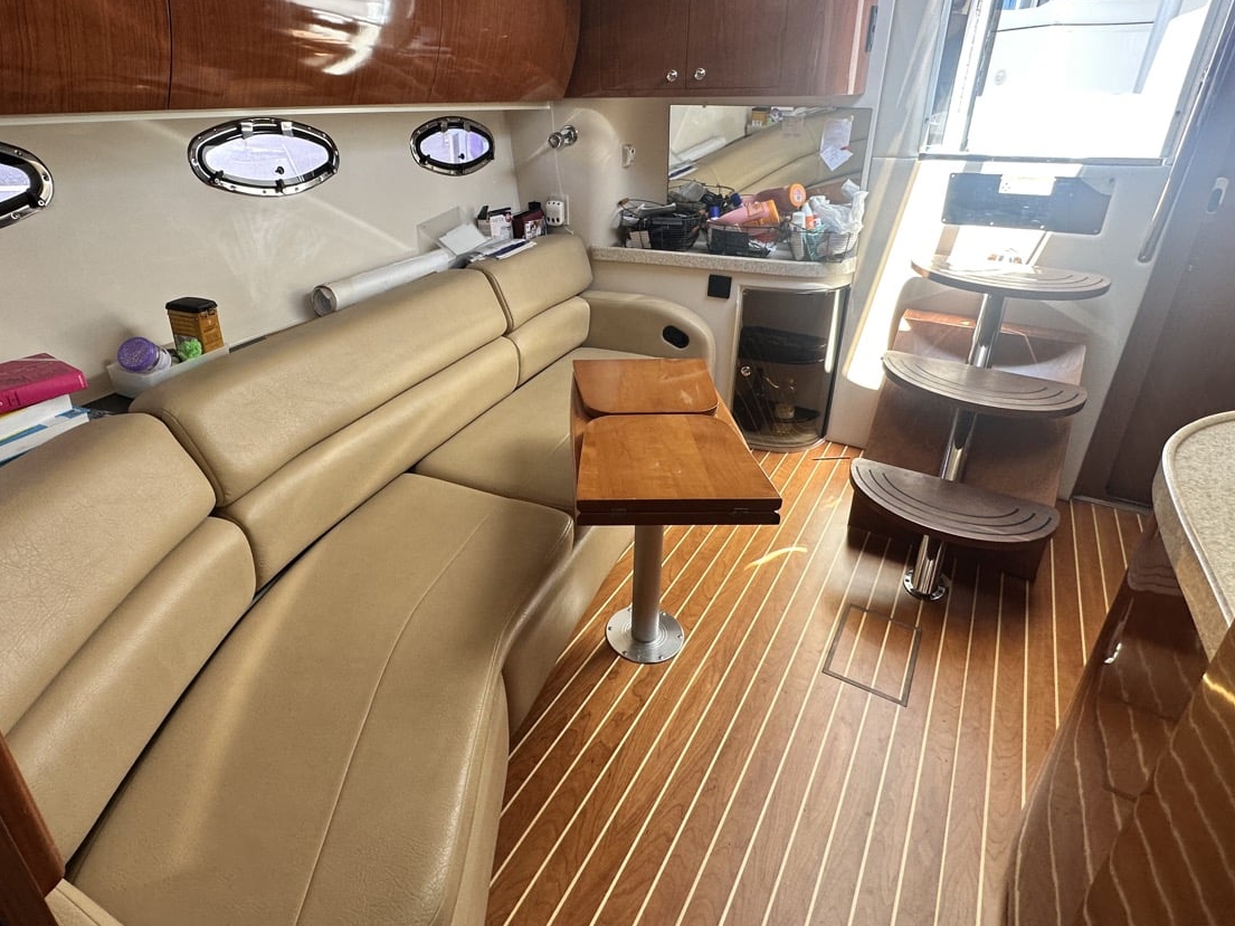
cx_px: 562
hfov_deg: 84.4
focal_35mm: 19
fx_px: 678
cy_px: 375
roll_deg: +1.7
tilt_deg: -24.0
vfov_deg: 68.1
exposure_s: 1/99
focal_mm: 2.22
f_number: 2.2
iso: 80
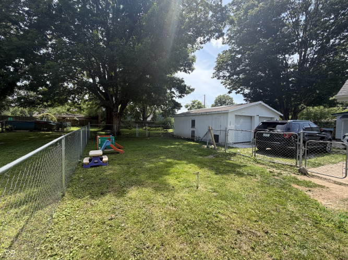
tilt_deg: -1.7
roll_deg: -1.9
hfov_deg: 102.1
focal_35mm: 14
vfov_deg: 85.7
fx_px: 141
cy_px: 130
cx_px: 174
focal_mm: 2.22
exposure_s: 1/502
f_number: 2.2
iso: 50
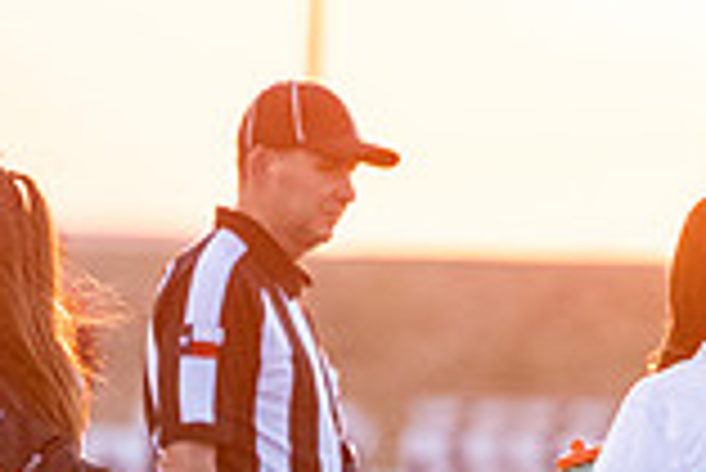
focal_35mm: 1421
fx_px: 27893
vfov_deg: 1.0
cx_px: 1084
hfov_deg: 1.4
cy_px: 618
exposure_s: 1/1000
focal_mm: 385
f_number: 5.6
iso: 2500
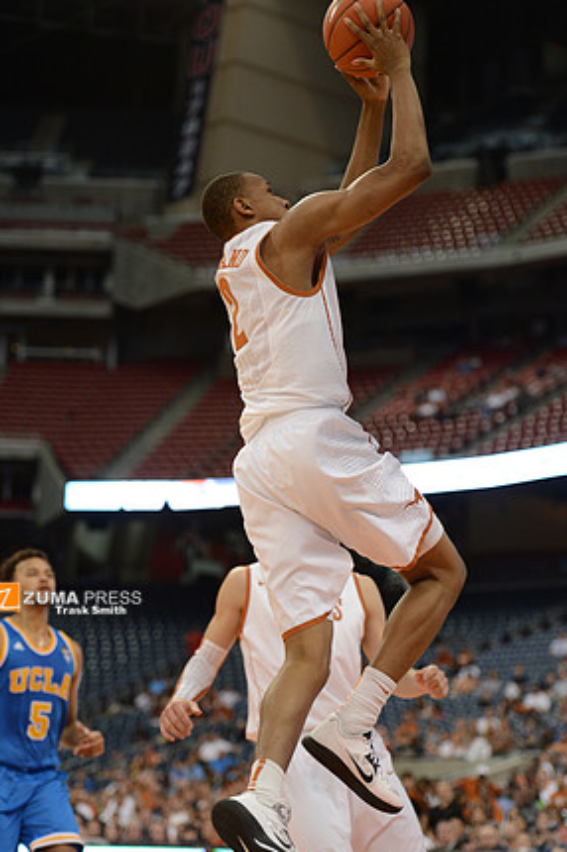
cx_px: 288
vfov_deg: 22.6
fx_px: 2130
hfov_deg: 15.2
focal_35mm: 90
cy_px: 424
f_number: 2.8
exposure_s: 1/1250
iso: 2000
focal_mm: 86
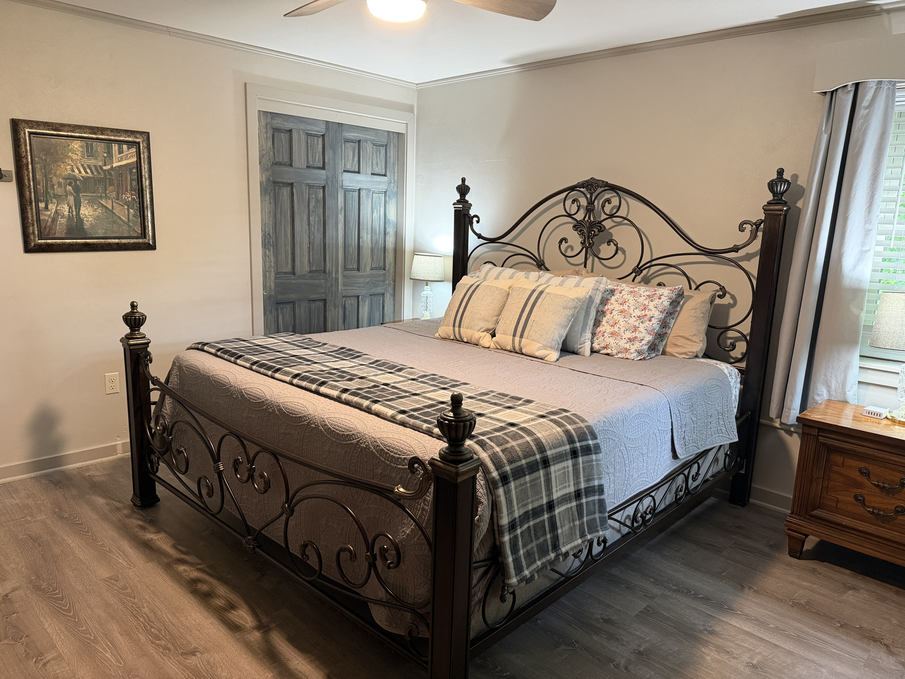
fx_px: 627
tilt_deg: -11.0
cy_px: 340
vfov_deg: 56.8
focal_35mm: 24
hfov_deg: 71.6
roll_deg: -1.7
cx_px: 452
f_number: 1.78
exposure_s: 1/60
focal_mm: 6.76
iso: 320
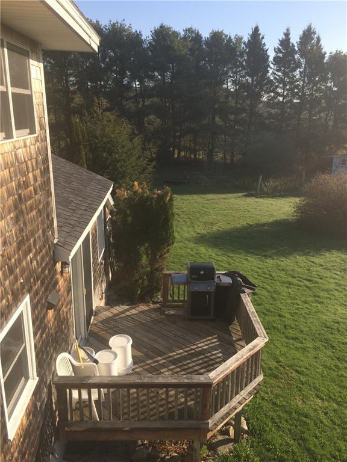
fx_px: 388
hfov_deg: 48.2
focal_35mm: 29
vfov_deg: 61.7
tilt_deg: -17.3
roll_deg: +0.2
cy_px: 231
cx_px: 174
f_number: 2.2
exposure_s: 1/1140
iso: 32
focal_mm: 4.15
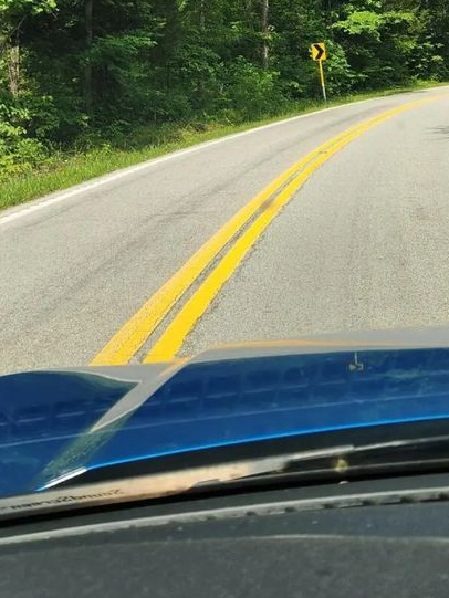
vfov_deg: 30.1
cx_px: 209
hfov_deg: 25.2
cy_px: -47
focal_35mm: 58
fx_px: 1003
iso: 20
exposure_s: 1/809
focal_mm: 5.4
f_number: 1.8
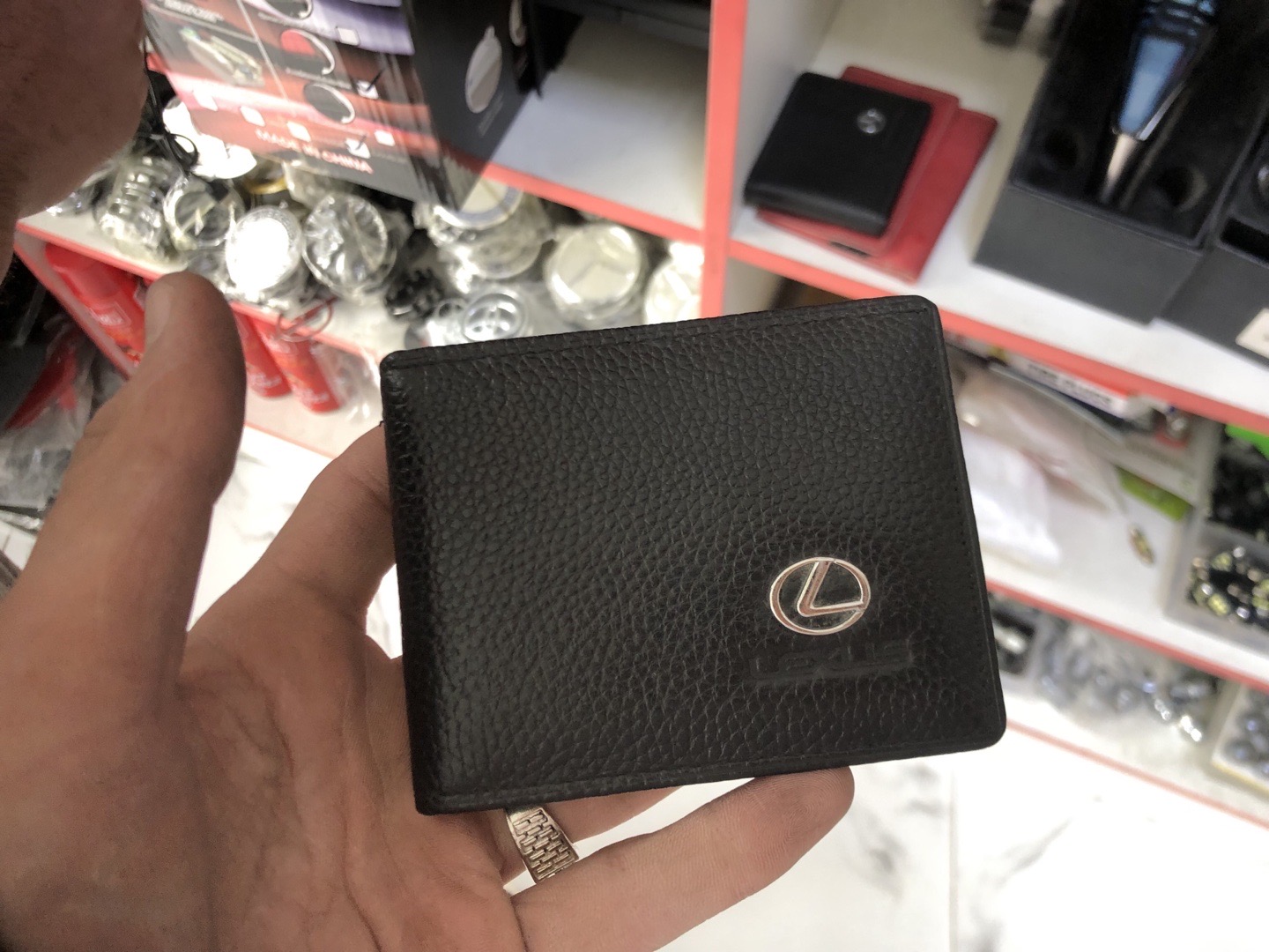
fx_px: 1026
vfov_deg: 49.7
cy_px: 476
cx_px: 634
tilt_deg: -63.6
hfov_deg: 63.4
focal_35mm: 28
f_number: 1.8
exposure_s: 1/30
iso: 32
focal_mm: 4
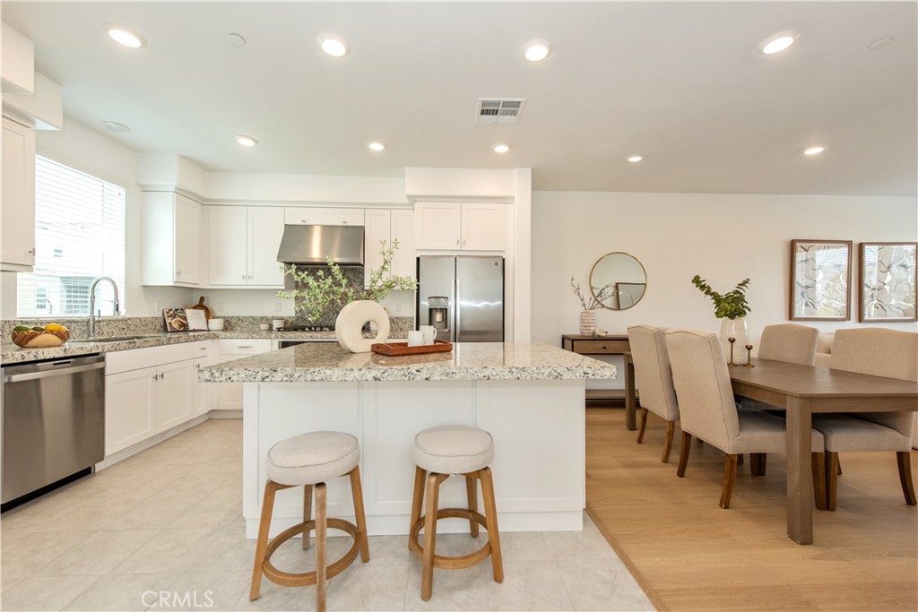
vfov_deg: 81.2
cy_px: 306
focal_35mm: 14
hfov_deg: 104.2
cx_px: 459
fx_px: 357
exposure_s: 1/125
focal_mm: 14
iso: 720
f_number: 5.6
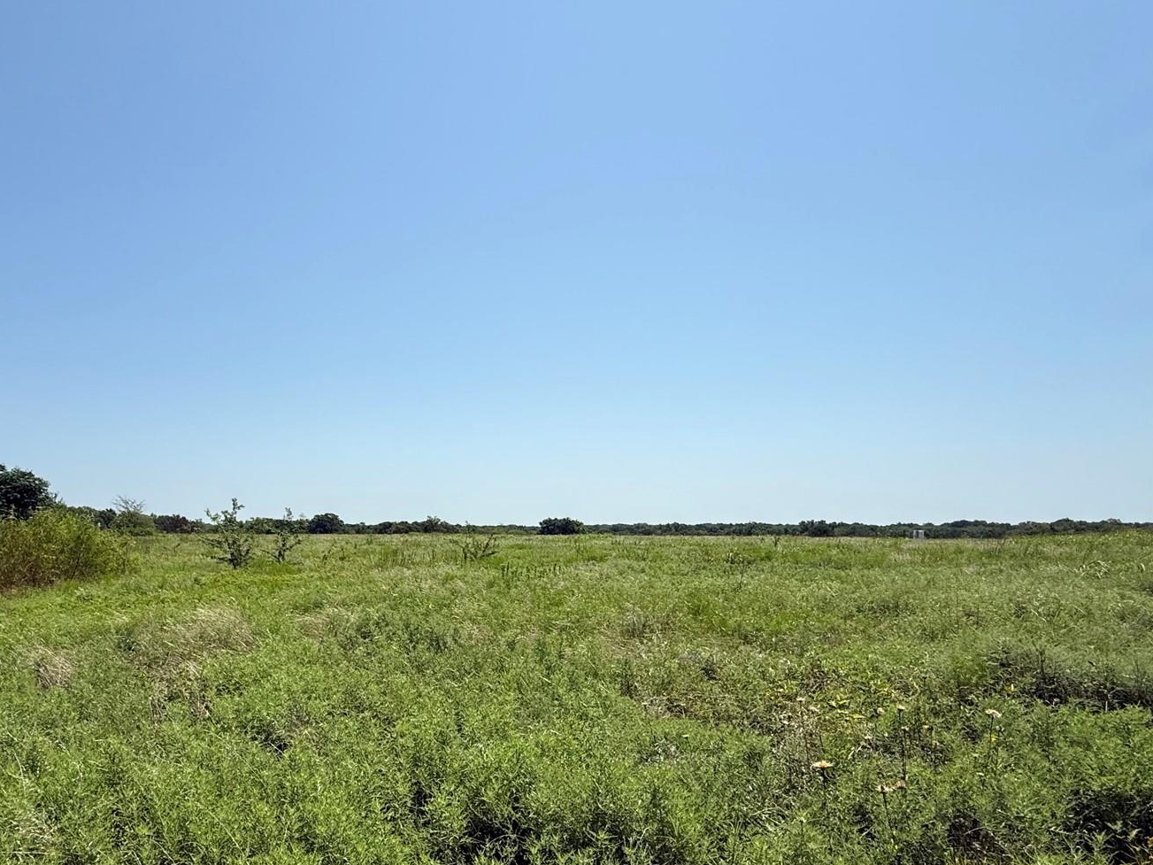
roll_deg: -0.3
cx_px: 451
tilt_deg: -0.2
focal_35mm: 22
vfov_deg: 60.1
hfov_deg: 75.4
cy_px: 552
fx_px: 733
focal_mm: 2.22
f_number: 2.2
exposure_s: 1/3460
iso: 50
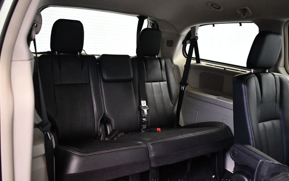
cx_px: 145
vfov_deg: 40.6
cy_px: 92
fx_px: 244
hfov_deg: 61.2
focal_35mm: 31
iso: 7200
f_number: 3.8
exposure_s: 1/60
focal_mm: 20
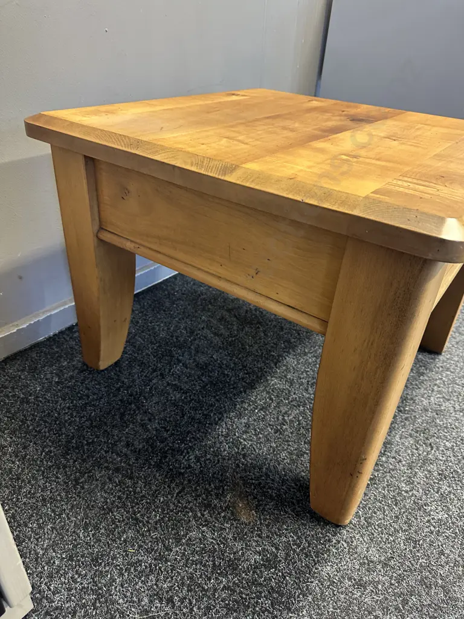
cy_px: 310
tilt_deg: -31.3
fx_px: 429
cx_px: 232
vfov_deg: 71.6
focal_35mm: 24
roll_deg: -4.7
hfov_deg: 56.8
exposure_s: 1/50
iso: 320
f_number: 1.78
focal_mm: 6.86
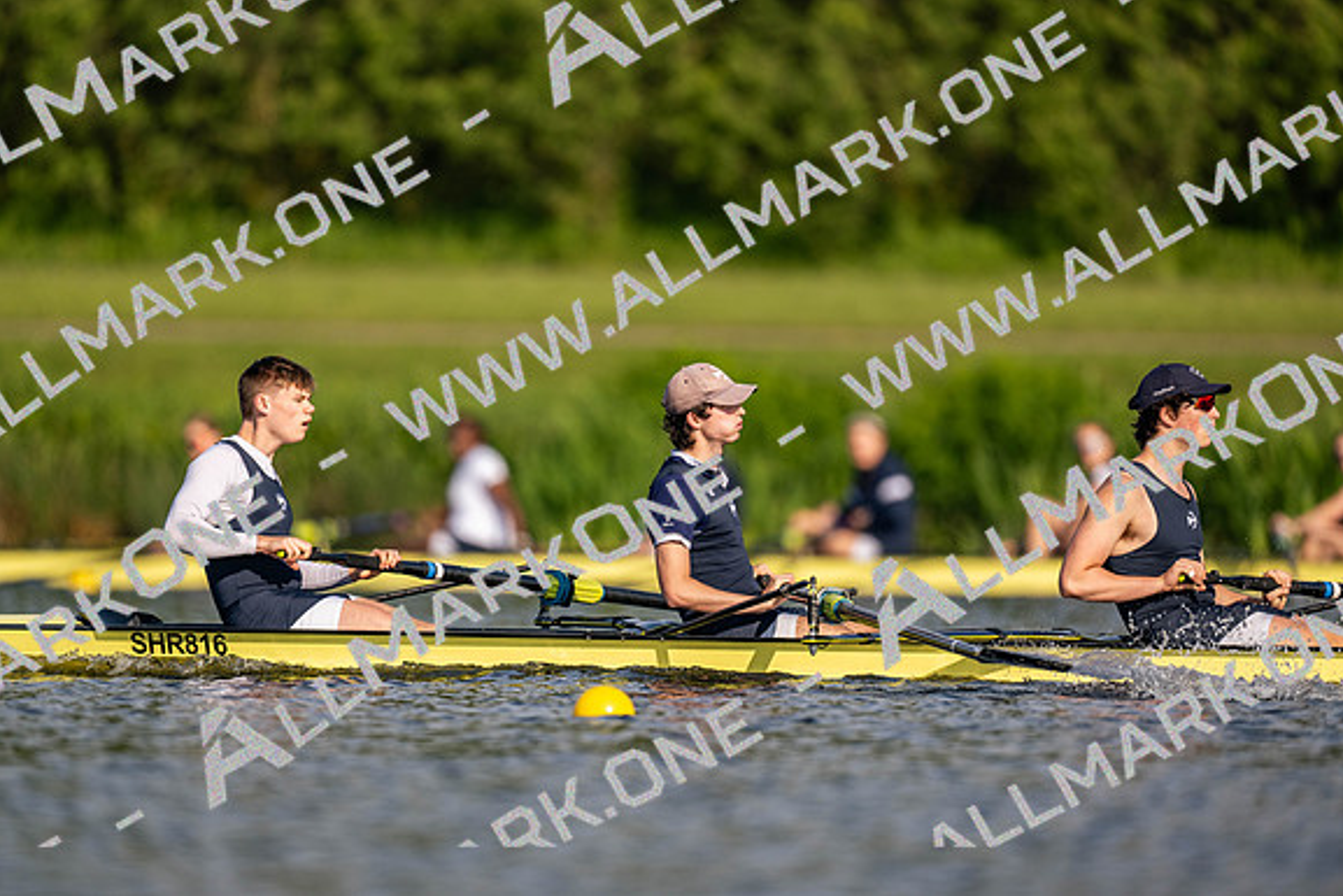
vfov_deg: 2.3
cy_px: 448
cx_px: 673
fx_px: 22499
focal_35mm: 603
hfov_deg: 3.4
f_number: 4
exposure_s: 1/2500
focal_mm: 600
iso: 250
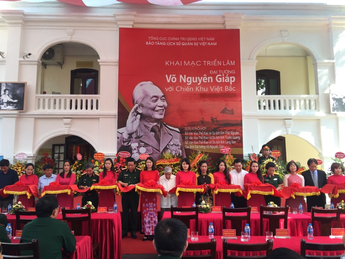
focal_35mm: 29
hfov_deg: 61.7
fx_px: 289
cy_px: 130
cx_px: 172
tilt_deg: +7.0
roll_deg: -1.4
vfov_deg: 48.2
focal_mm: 4.15
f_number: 2.2
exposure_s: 1/170
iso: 32
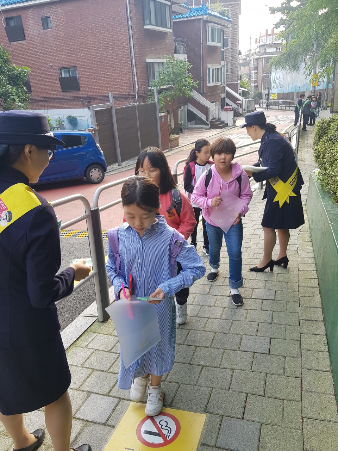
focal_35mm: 26
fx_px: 338
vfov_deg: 67.3
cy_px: 226
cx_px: 169
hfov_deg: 53.1
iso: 40
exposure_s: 1/154
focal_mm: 4.3
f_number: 1.7
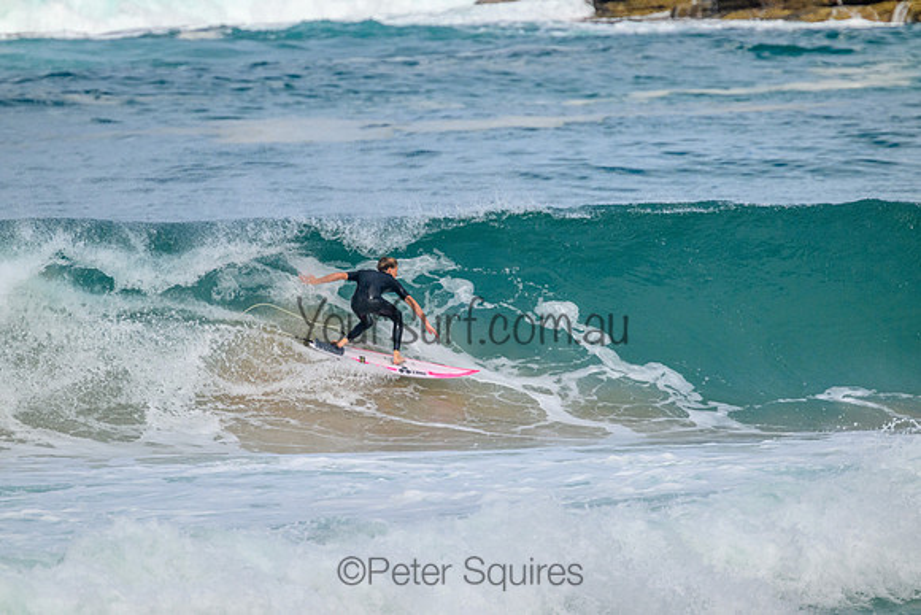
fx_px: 20470
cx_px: 460
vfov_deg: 1.7
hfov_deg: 2.6
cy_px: 308
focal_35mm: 800
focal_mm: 800
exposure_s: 1/2000
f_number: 11
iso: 1000
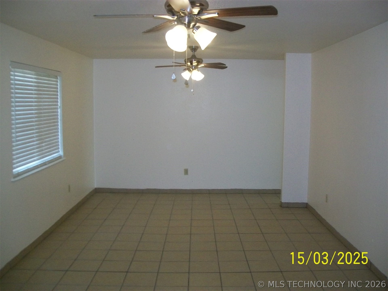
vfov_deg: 39.7
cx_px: 194
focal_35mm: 36
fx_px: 404
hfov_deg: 51.4
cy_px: 146
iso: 160
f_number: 2.7
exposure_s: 1/60
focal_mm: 6
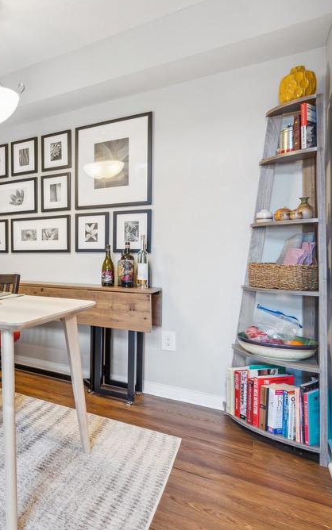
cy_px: 262
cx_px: -47
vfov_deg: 72.5
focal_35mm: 25
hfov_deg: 39.0
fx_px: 362
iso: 200
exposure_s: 1/4
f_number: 7.1
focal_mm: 16
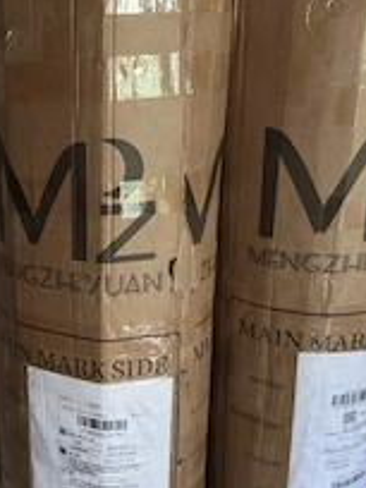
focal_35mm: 47
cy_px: 261
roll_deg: +4.3
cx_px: 57
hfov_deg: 29.9
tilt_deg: -33.1
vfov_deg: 40.4
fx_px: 663
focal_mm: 6.86
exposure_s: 1/30
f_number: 1.78
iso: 1000
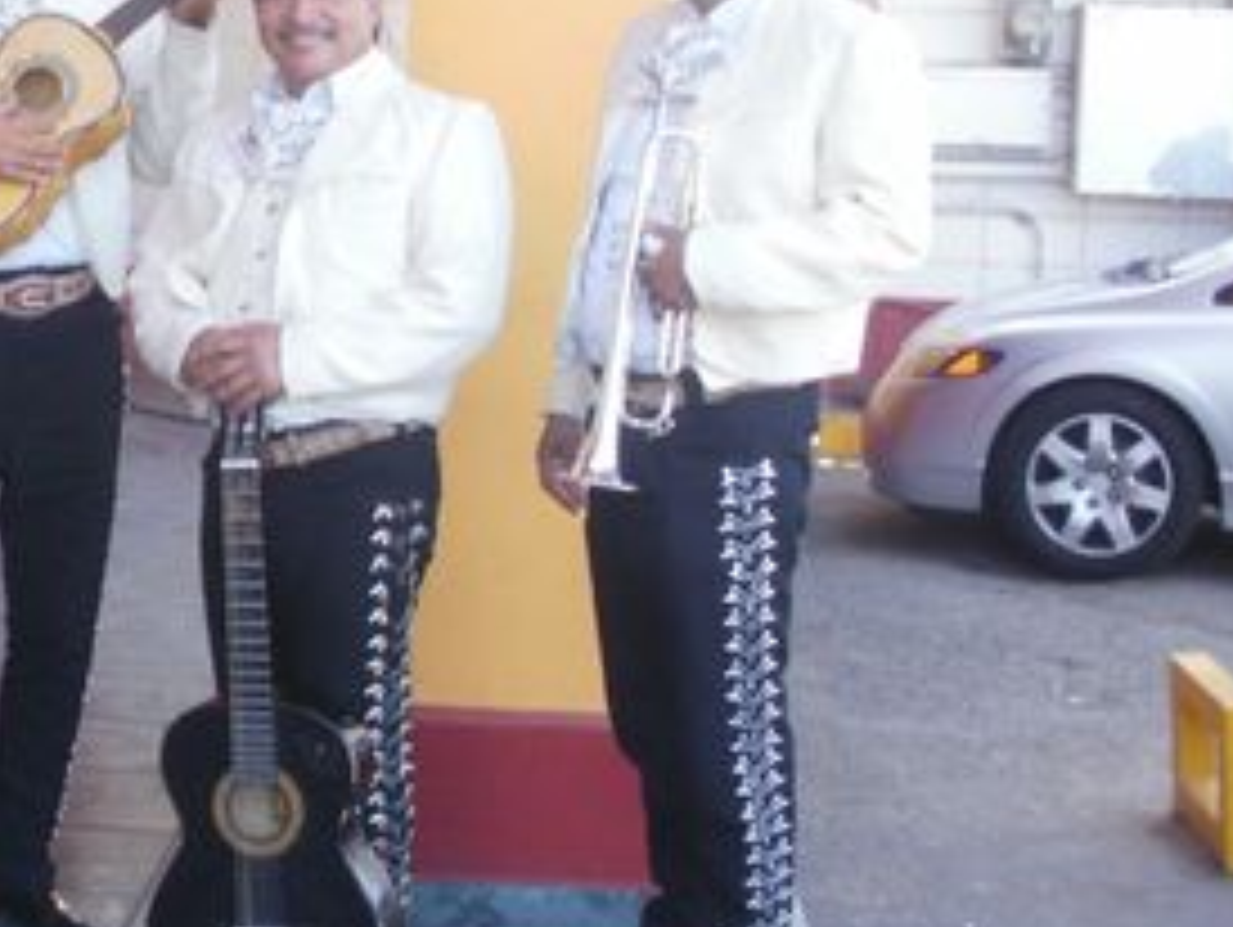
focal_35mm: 84
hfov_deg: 21.9
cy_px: 306
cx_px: -153
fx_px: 2995
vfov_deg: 17.5
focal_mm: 6.3
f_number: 3.5
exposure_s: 1/80
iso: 100
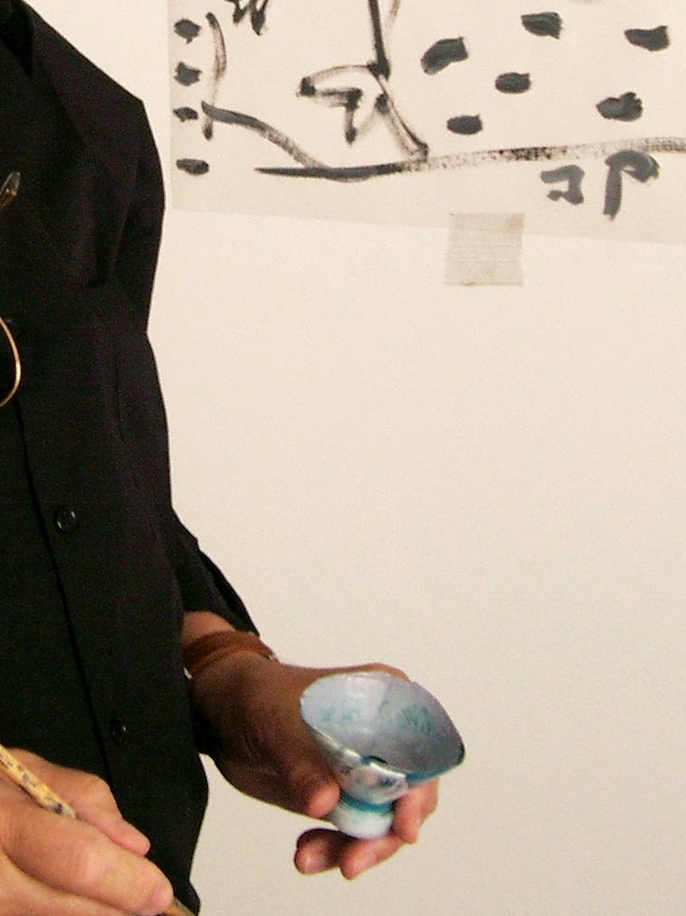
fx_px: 2194
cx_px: 172
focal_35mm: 83
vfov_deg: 22.9
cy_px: 64
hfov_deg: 17.7
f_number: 2.6
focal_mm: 7.6
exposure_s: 1/100
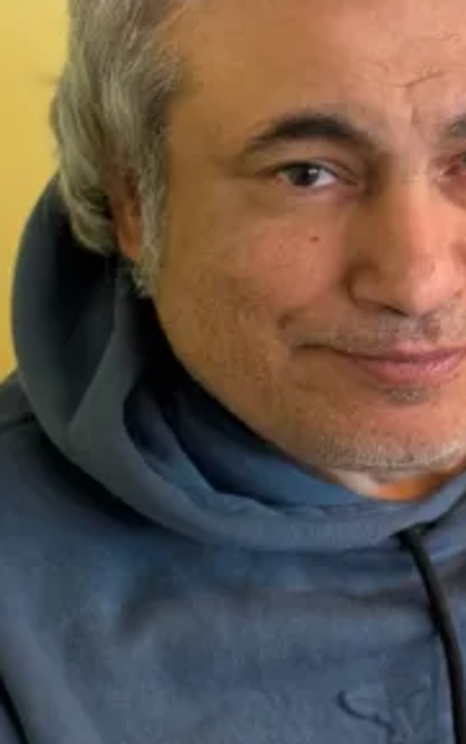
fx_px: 1785
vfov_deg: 23.5
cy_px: 366
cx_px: 346
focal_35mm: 88
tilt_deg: -16.1
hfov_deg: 14.8
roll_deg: +0.8
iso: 250
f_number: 1.78
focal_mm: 6.76
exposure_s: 1/50
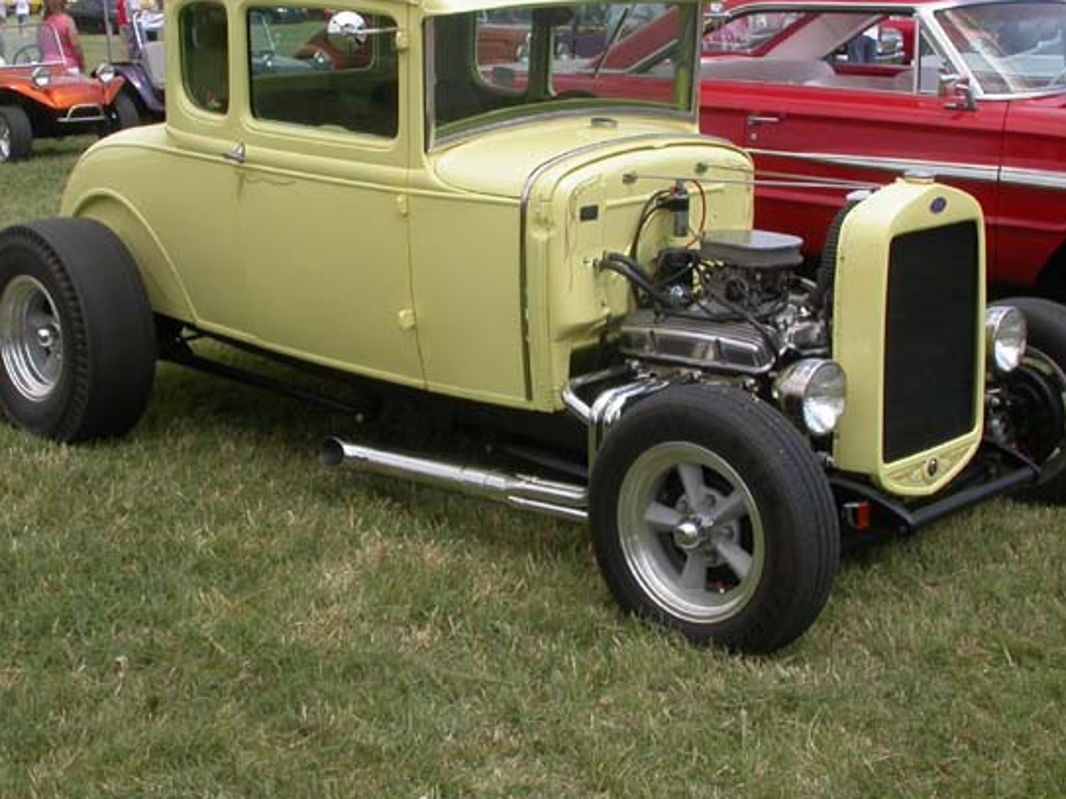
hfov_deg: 34.3
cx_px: 481
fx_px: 1724
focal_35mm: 56
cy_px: 314
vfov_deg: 26.0
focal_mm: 7.85
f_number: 7.5
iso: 100
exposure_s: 1/281
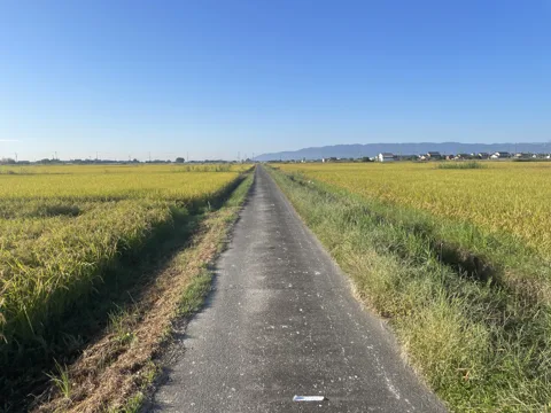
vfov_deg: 53.1
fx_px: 414
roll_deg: +1.9
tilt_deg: -4.9
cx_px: 276
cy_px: 206
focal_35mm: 26
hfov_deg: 67.3
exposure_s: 1/2398
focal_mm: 4.2
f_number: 1.6
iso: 32
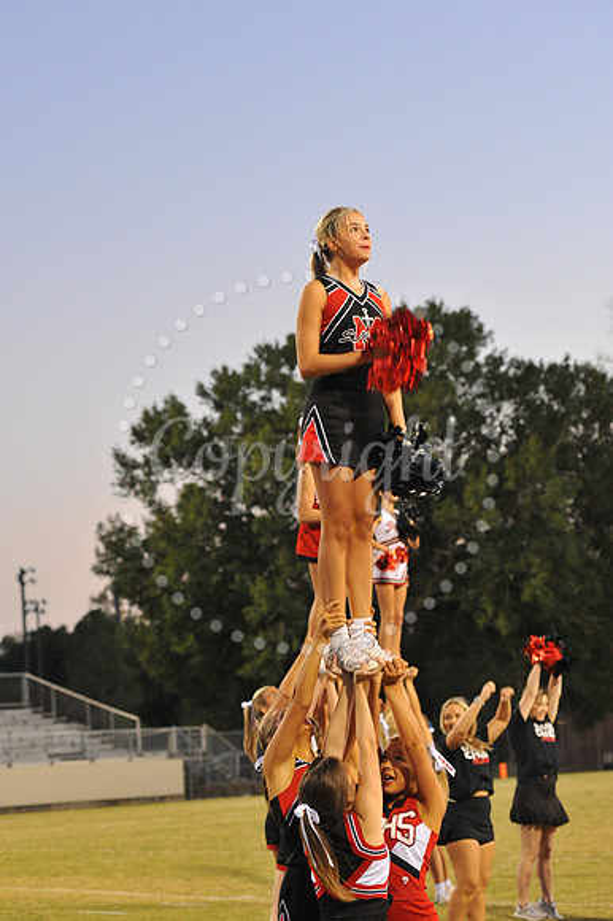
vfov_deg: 20.4
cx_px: 306
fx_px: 2557
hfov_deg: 13.7
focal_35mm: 100
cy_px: 460
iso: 4000
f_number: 6.3
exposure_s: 1/125
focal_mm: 100
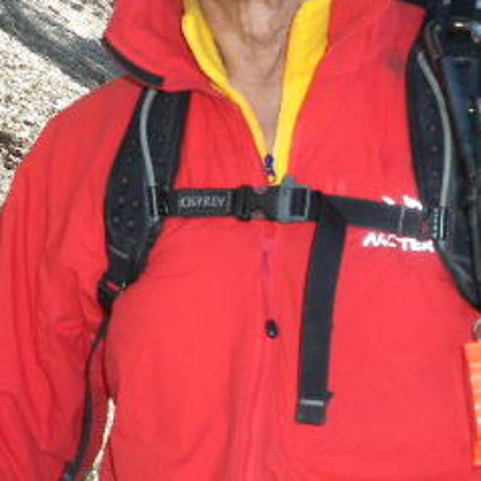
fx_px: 1682
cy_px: 94
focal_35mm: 107
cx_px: 93
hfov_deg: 16.2
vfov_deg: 16.2
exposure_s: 1/463
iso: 200
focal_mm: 6.6
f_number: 3.5
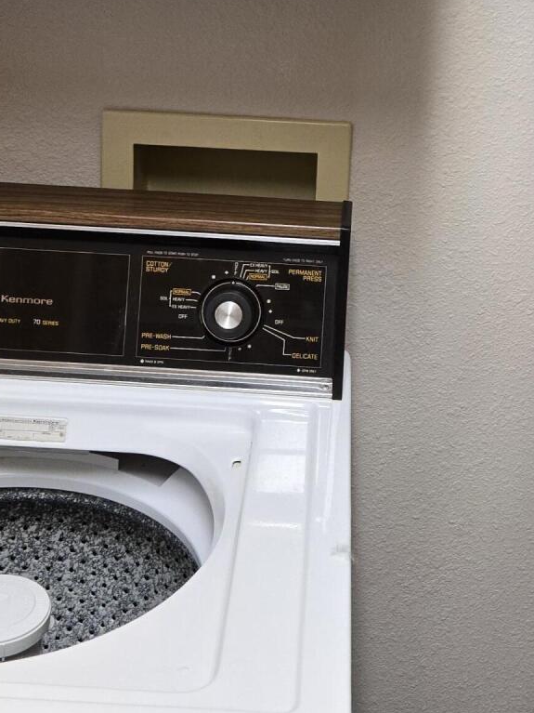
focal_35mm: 60
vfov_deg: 31.3
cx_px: 332
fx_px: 1234
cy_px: 128
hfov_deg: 24.3
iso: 250
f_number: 1.8
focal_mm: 5.4
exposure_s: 1/120
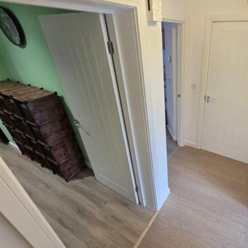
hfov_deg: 75.9
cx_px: 180
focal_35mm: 18
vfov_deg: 80.6
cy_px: 116
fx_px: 146
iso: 160
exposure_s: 1/50
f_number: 1.9
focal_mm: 2.2
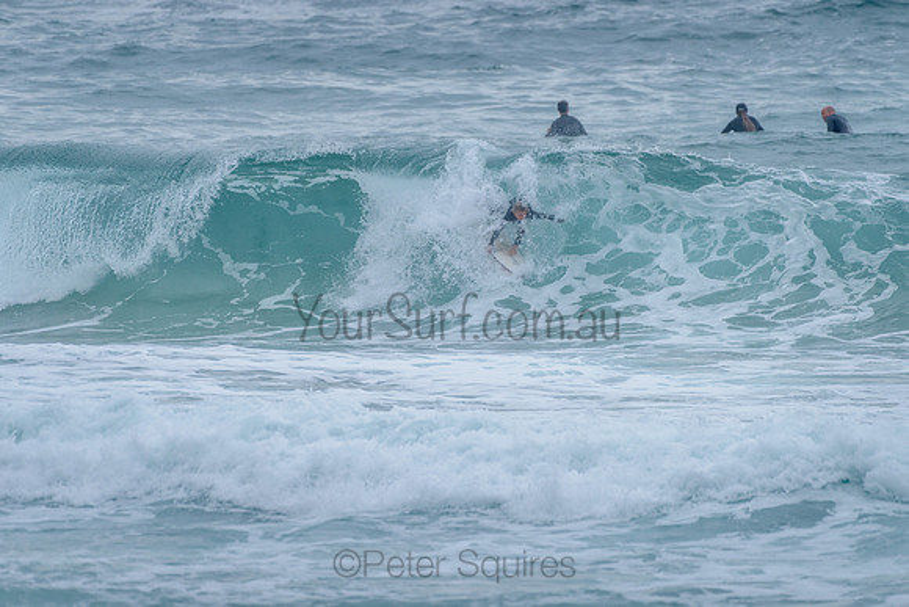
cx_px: 456
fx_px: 15475
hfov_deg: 3.4
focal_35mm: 613
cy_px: 236
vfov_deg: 2.2
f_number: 5.6
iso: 640
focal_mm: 500
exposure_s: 1/1250
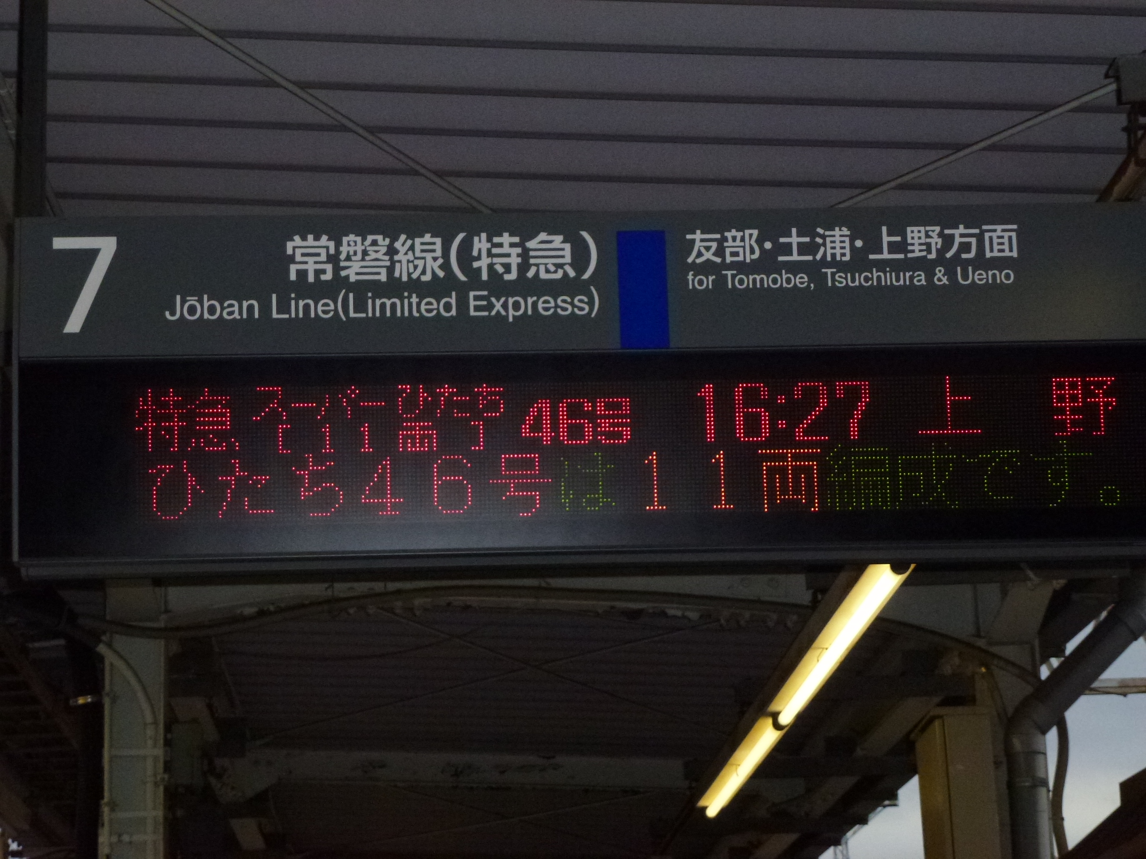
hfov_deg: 22.0
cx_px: 573
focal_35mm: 89
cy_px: 430
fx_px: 2946
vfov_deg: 16.6
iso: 500
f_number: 4.9
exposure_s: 1/320
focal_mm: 16
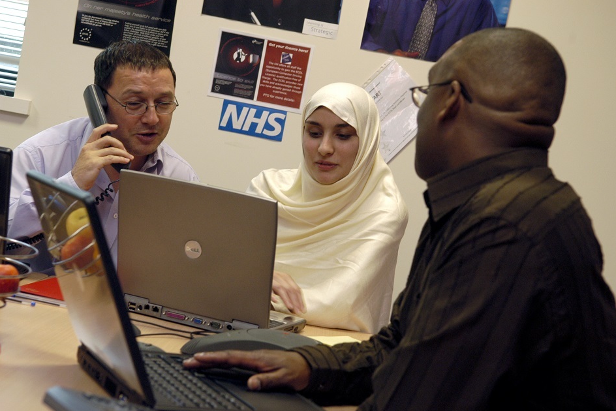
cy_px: 204
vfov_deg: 22.3
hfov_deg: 32.9
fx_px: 1044
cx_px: 312
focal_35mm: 61
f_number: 4
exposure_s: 1/60
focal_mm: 40
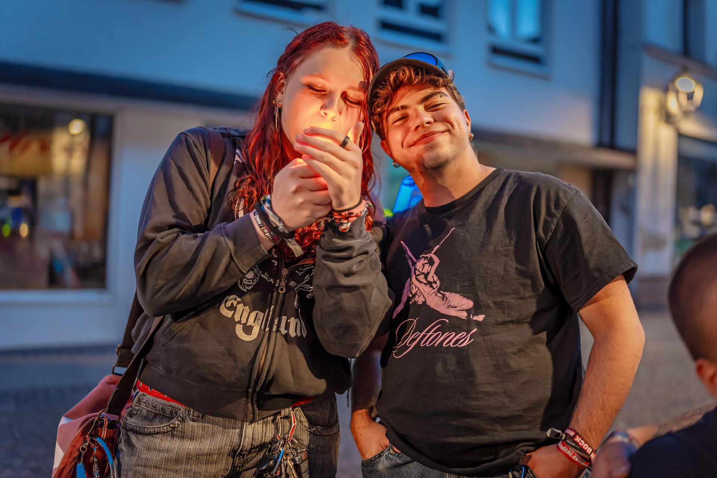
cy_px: 239
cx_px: 358
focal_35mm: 35
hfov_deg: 54.4
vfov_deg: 37.9
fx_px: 697
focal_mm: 35
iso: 4000
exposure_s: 1/250
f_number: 1.2
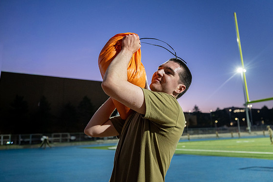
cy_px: 81
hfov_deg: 60.1
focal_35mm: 31
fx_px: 235
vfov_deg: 42.3
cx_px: 155
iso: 1600
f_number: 2.8
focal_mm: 26.5
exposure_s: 1/160
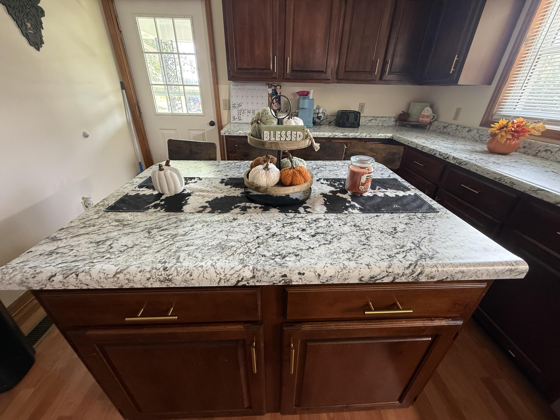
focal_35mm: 14
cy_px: 210
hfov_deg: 102.1
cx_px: 280
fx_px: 226
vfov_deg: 85.7
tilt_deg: -27.9
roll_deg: -0.8
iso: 250
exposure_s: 1/60
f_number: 2.2
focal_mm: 2.22
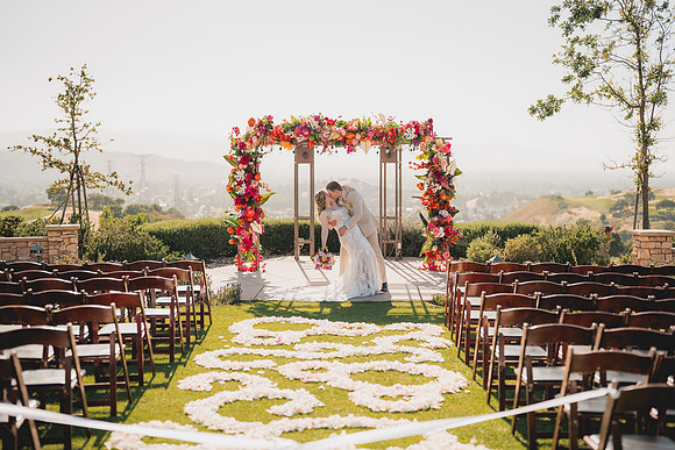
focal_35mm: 50
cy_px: 225
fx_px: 938
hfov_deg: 39.6
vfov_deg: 27.0
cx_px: 338
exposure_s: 1/3200
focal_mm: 50
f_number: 1.6
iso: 50
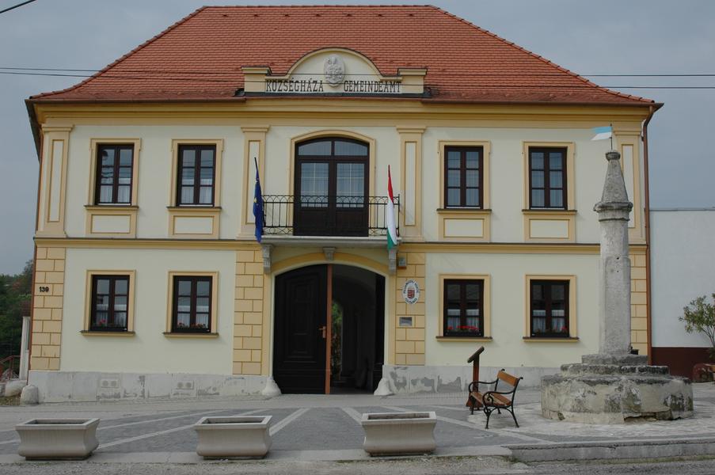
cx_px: 358
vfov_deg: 31.8
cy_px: 238
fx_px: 833
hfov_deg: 46.4
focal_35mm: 42
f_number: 9.5
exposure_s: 1/350
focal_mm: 28
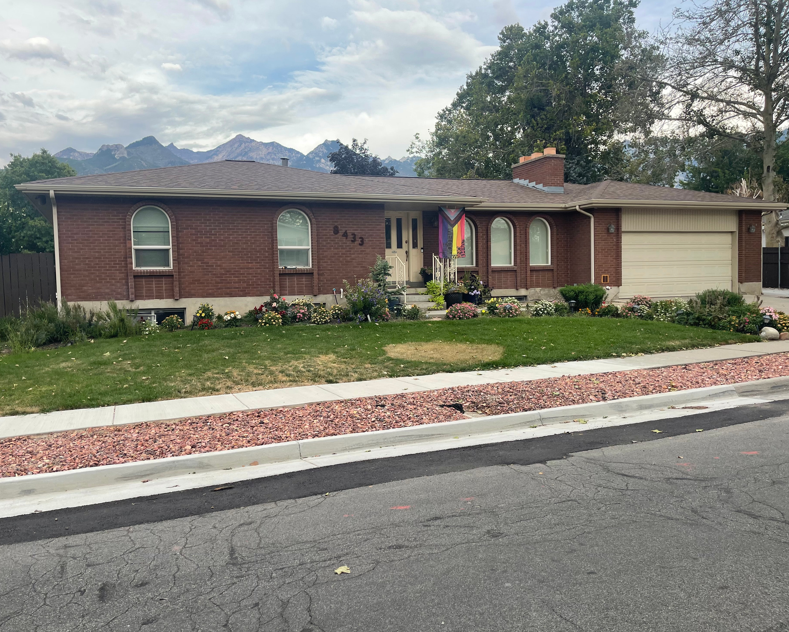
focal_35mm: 27
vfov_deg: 53.2
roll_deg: +1.4
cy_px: 326
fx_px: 631
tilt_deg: -3.8
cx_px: 358
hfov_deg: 63.9
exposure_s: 1/461
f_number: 1.6
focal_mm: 5.1
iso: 32
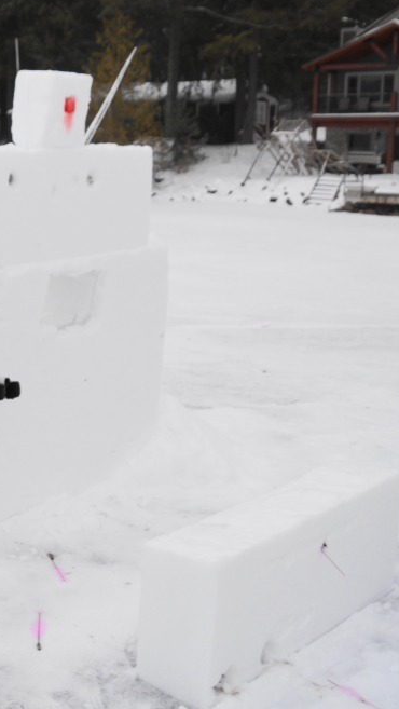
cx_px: -53
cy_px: 352
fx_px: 808
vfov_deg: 47.3
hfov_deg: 25.5
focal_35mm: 43
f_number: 5.6
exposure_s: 1/125
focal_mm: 18
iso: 100
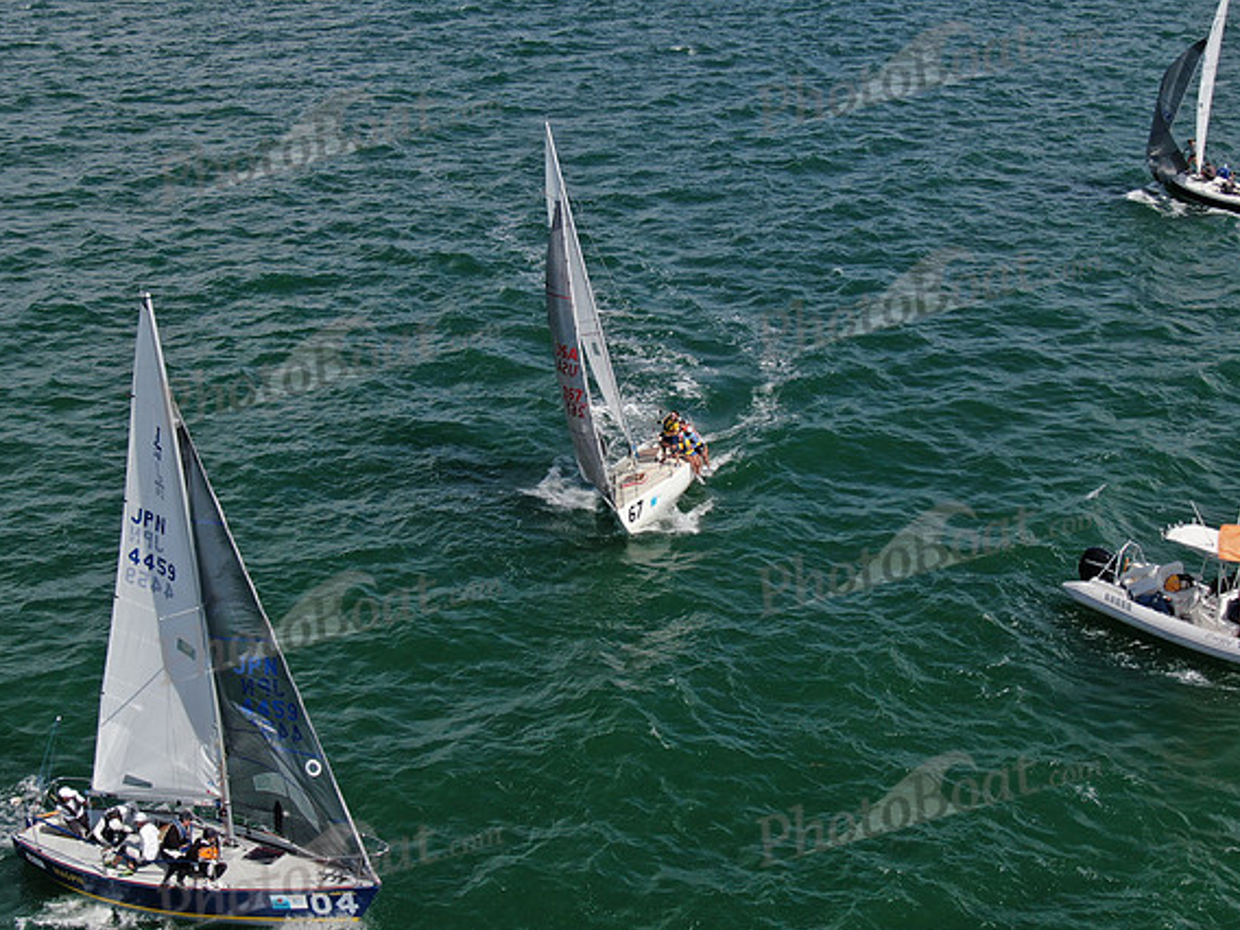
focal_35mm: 49
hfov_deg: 38.9
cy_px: 460
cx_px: 631
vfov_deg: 29.7
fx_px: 1755
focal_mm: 8.6
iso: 100
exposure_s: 1/1000
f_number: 3.8
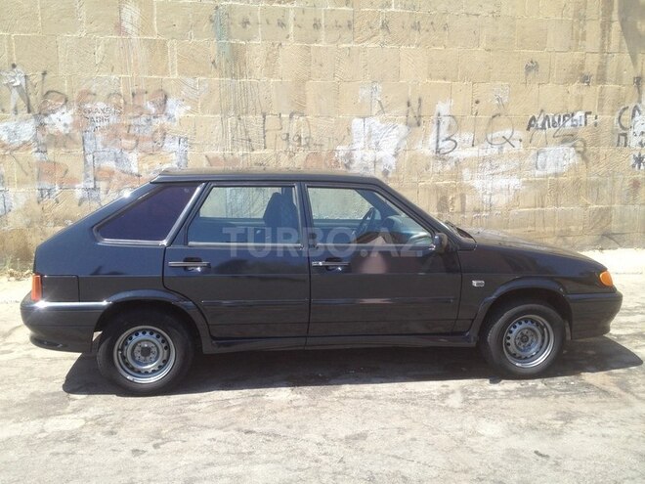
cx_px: 322
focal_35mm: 35
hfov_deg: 52.6
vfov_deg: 40.7
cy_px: 242
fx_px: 652
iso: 50
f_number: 2.4
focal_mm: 4.28
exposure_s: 1/516
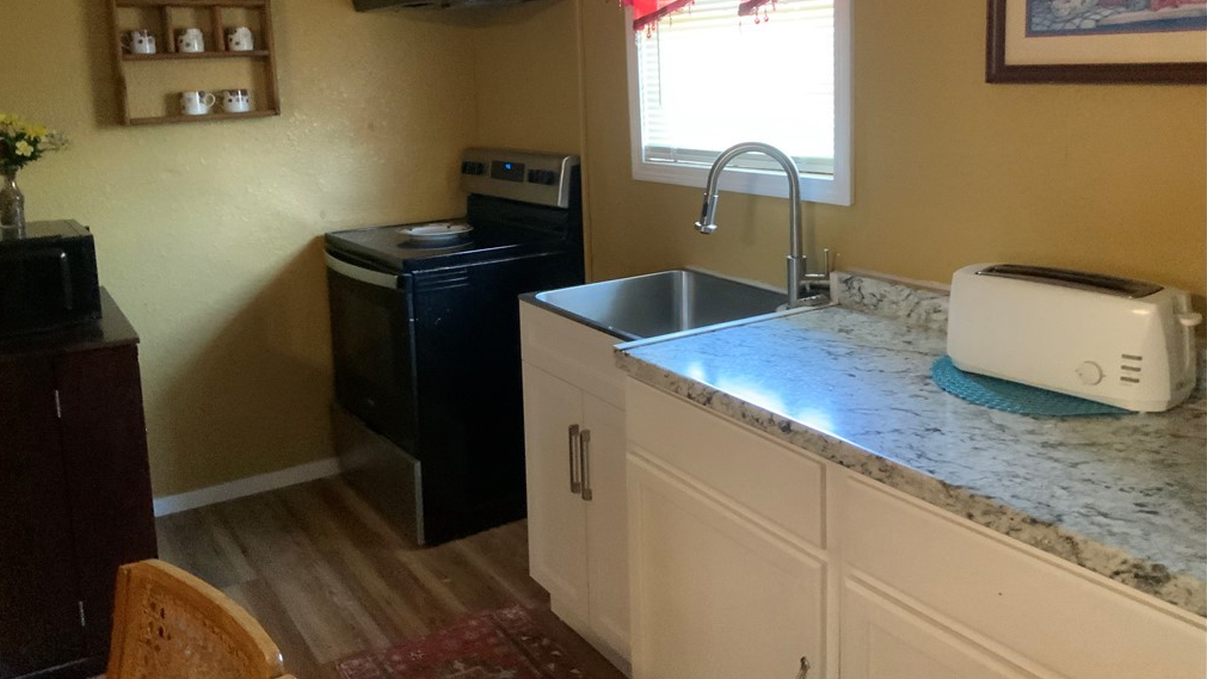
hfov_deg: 61.0
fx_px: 1024
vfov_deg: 36.3
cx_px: 597
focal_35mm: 32
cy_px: 223
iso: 400
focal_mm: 3
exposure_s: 1/30
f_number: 1.8
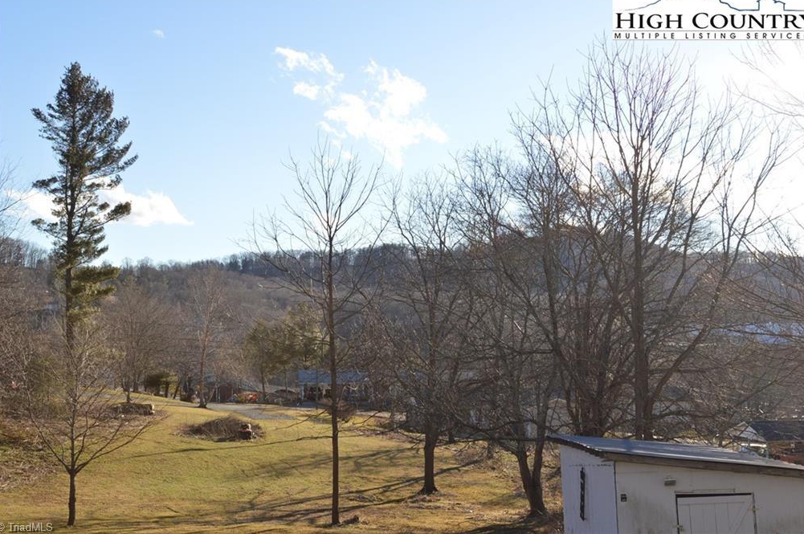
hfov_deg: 44.1
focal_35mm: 45
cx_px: 406
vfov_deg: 30.1
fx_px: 993
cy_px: 262
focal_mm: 29
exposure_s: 1/200
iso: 100
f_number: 7.1
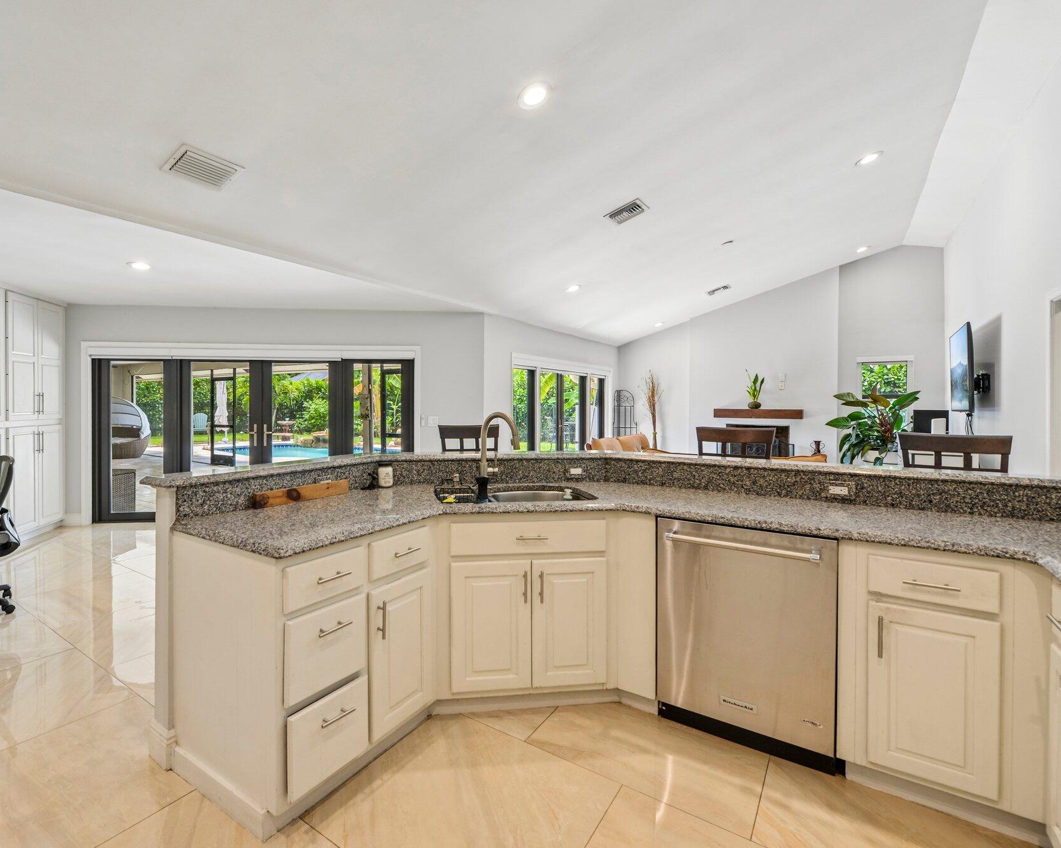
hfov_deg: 92.4
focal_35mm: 16
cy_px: 428
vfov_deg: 80.4
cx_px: 447
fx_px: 502
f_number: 9
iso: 200
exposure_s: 1/8
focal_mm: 14
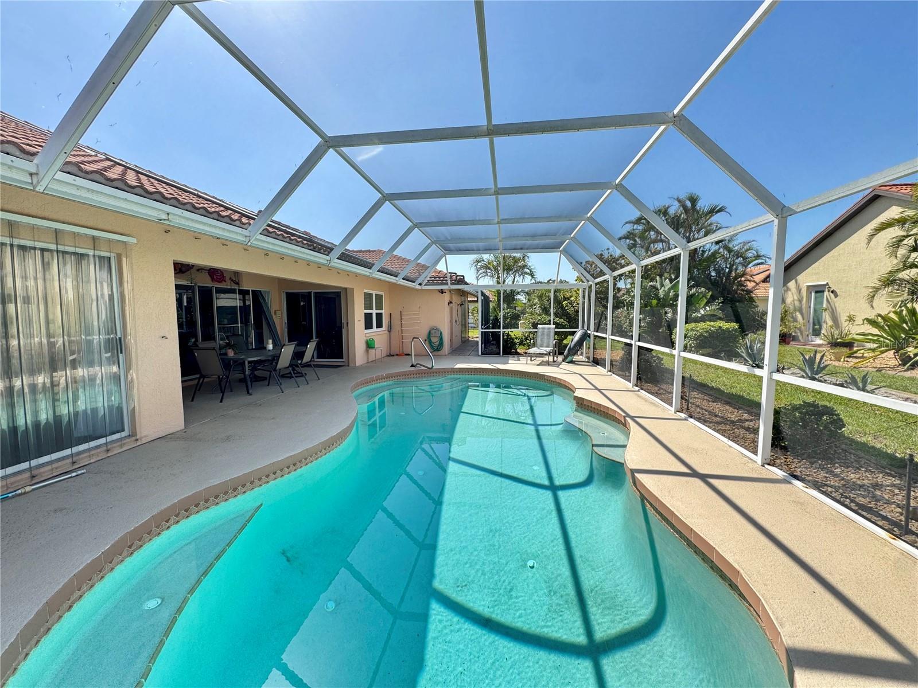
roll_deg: +1.2
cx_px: 459
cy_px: 344
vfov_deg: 85.7
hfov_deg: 102.1
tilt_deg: -5.4
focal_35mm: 14
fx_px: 371
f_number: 2.2
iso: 40
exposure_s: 1/303
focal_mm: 2.22
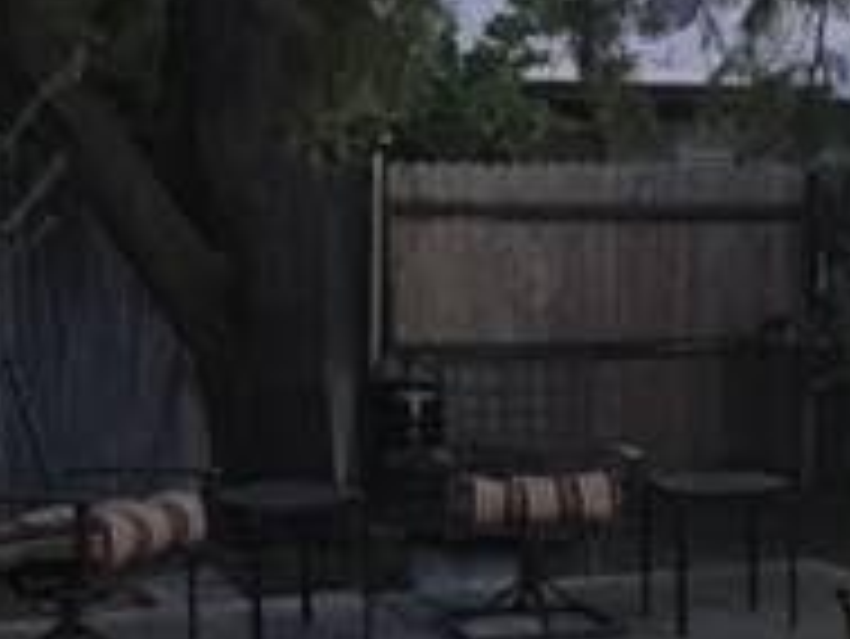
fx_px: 2408
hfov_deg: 18.5
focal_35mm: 98
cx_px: 1124
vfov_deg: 15.1
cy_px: 468
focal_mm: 4.15
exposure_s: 1/4
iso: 400
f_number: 2.2
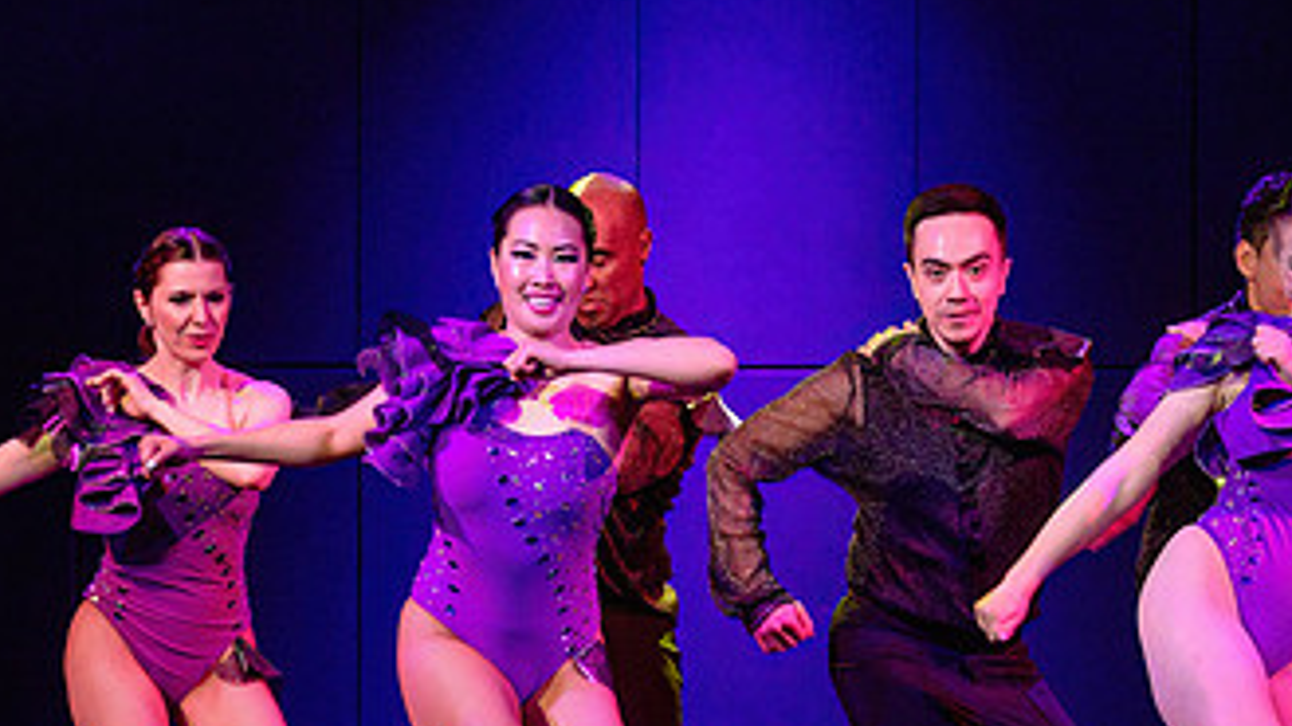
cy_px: 307
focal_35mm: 245
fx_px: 8393
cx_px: 1108
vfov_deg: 5.0
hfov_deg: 8.8
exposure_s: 1/200
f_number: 2.8
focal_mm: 112
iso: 1600
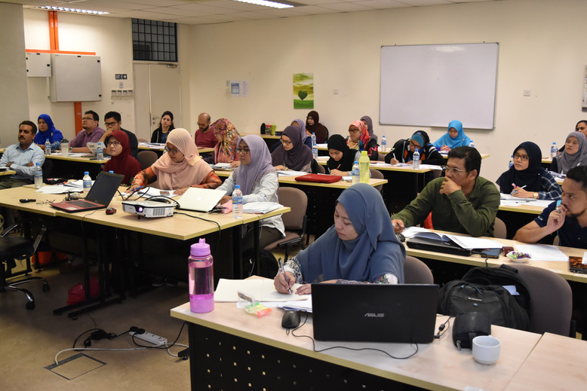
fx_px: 603
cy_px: 191
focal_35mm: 37
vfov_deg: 36.0
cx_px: 290
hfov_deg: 51.9
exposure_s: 1/200
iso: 1600
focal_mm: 24
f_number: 4
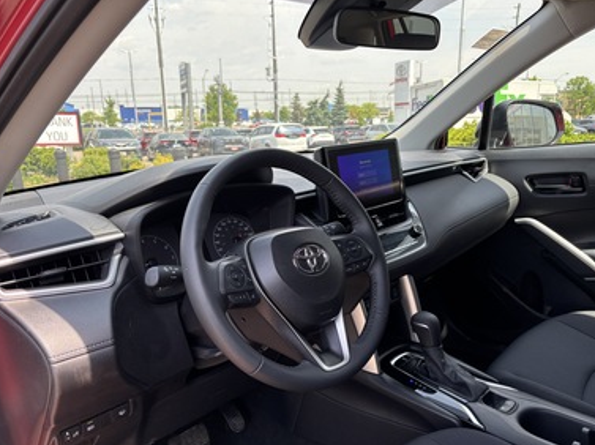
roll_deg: +2.1
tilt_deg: -14.6
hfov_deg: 61.7
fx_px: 498
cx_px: 306
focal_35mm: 29
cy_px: 244
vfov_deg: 48.1
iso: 50
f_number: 1.6
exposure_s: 1/604
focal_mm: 5.96
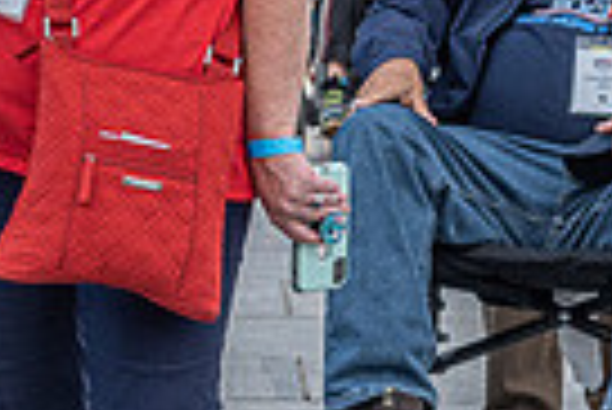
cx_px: 81
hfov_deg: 6.2
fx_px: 5667
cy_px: -182
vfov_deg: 4.1
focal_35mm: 333
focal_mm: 78
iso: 500
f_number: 7.1
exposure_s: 1/800
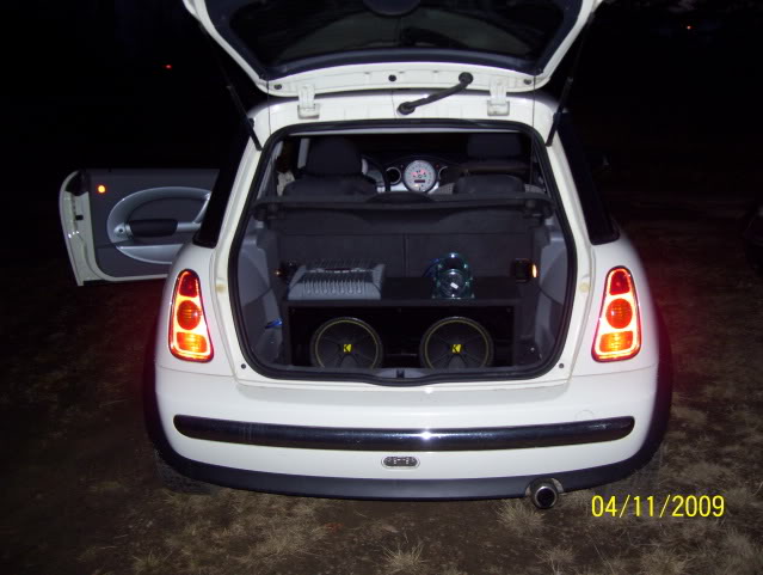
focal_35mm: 36
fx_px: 795
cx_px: 382
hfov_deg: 51.3
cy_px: 288
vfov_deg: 39.7
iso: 125
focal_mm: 6
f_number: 2.7
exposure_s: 1/60
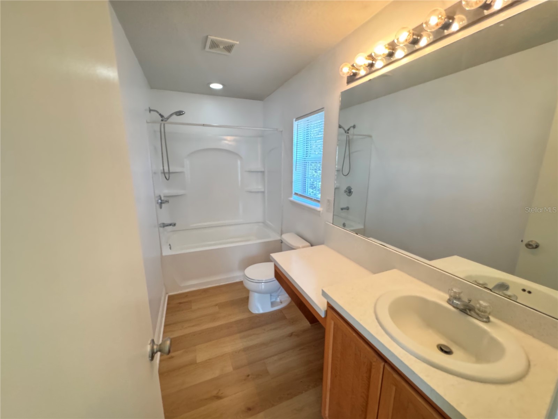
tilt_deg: -12.9
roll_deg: +0.9
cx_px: 279
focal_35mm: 14
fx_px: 226
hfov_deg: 102.1
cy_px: 210
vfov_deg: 85.7
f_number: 2.2
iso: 320
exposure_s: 1/77
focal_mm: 2.22
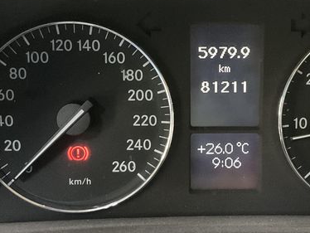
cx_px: 211
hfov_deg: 30.9
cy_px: 117
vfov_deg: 23.7
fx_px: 556
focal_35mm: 62
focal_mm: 3
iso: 500
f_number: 1.8
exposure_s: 1/20
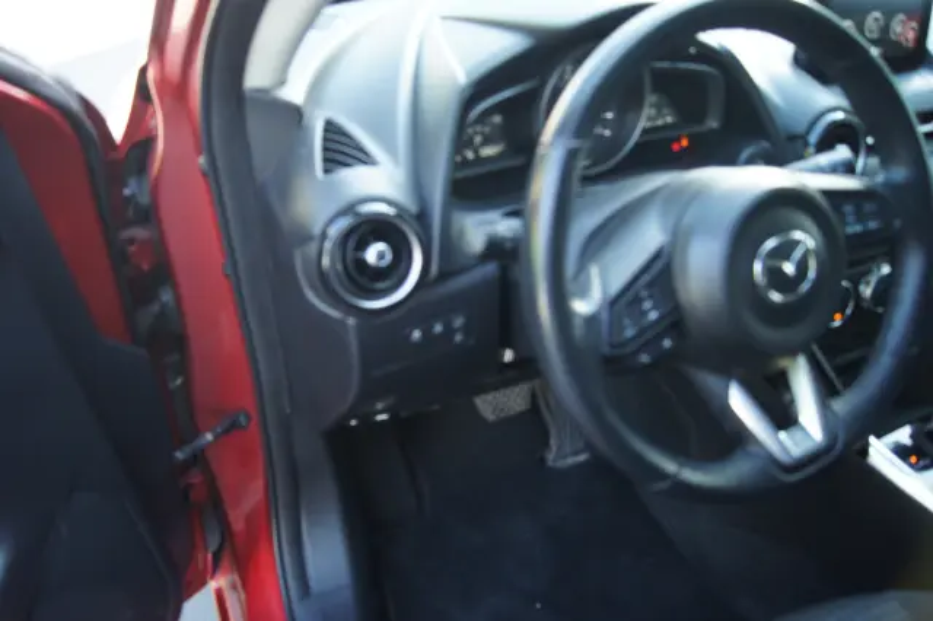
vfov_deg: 47.9
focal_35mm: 27
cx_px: 466
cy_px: 310
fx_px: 699
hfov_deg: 67.4
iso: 200
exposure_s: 1/30
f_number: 3.5
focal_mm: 18
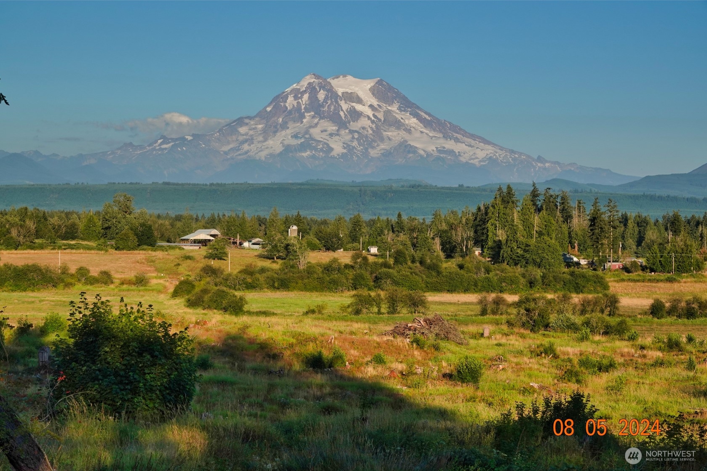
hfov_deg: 22.1
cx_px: 350
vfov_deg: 14.9
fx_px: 1807
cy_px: 238
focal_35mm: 92
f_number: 8
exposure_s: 1/250
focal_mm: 33.51
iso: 100
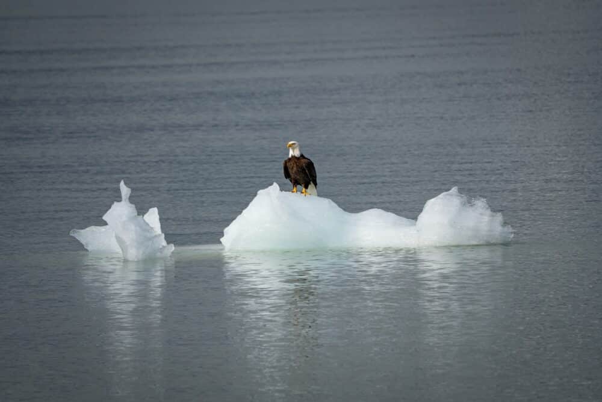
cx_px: 301
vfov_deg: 3.4
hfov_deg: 5.2
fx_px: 6692
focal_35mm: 400
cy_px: 201
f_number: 8
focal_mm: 400
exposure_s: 1/1000
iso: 400
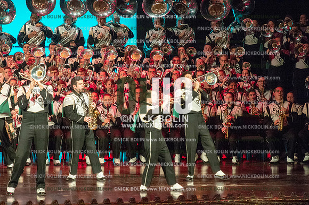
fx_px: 1887
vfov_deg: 6.2
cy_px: 102
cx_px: 154
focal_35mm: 220
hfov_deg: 9.4
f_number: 5.6
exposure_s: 1/320
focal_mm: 220
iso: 8000
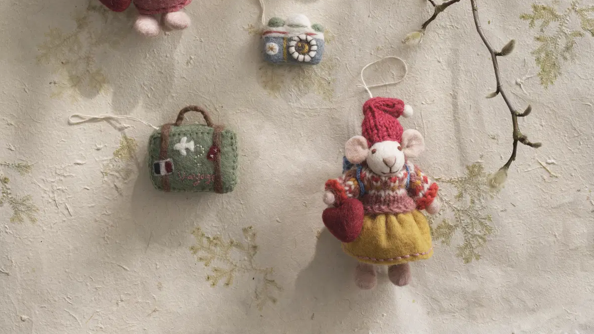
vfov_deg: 13.0
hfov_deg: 23.2
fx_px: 1449
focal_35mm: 92
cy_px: 17
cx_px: 297
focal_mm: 80
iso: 500
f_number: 8
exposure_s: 1/4
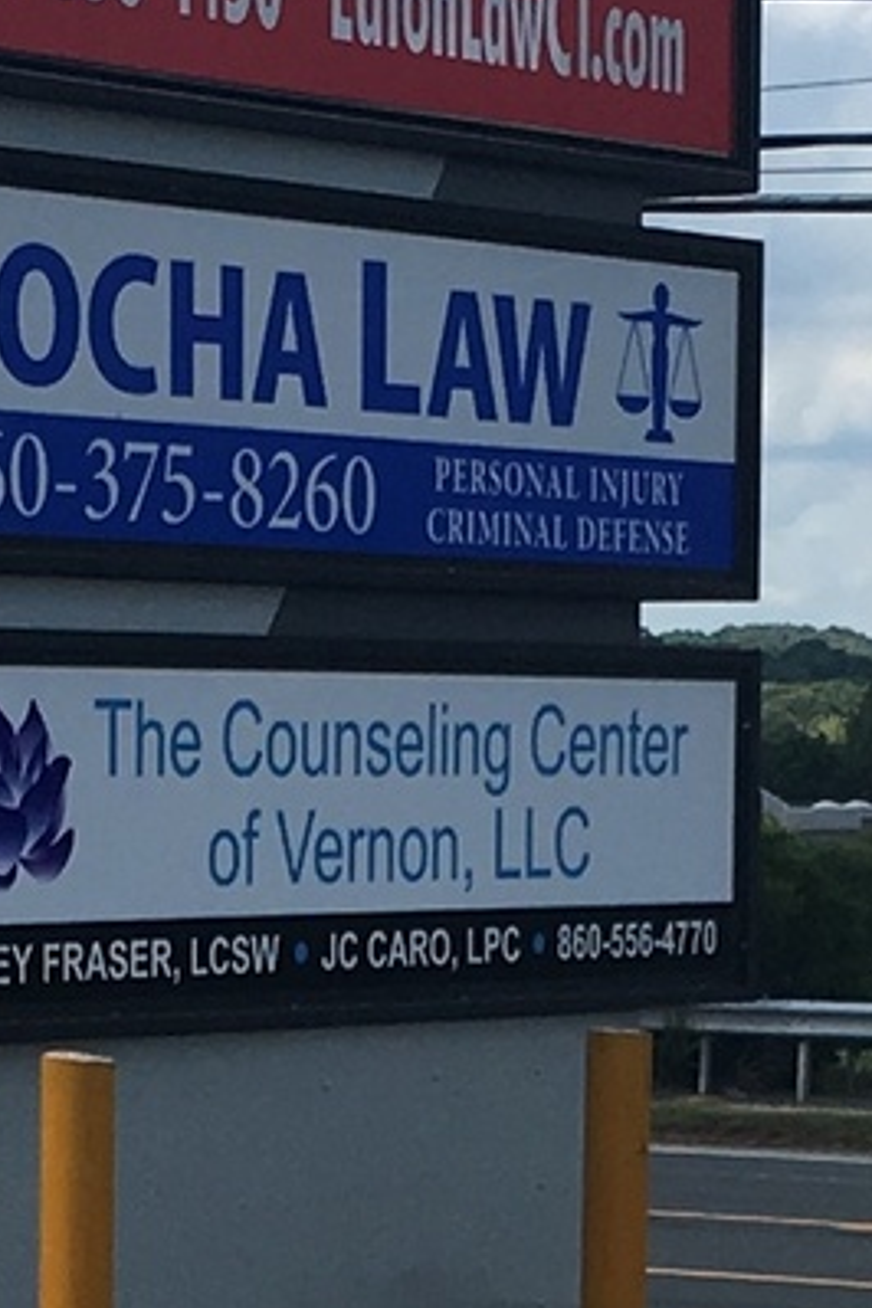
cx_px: 157
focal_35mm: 174
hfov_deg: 7.9
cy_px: 1580
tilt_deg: -7.5
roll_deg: -0.8
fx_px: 6322
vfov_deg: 11.6
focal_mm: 4.15
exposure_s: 1/1451
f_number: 2.2
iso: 25
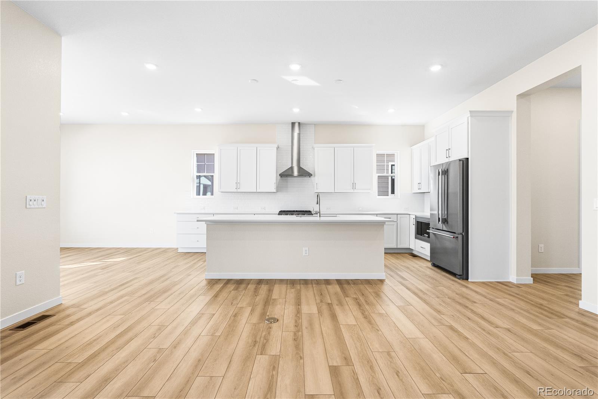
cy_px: 200
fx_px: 282
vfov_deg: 70.4
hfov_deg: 93.3
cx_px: 299
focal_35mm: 17
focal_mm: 17
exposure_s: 1/50
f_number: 8
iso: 500
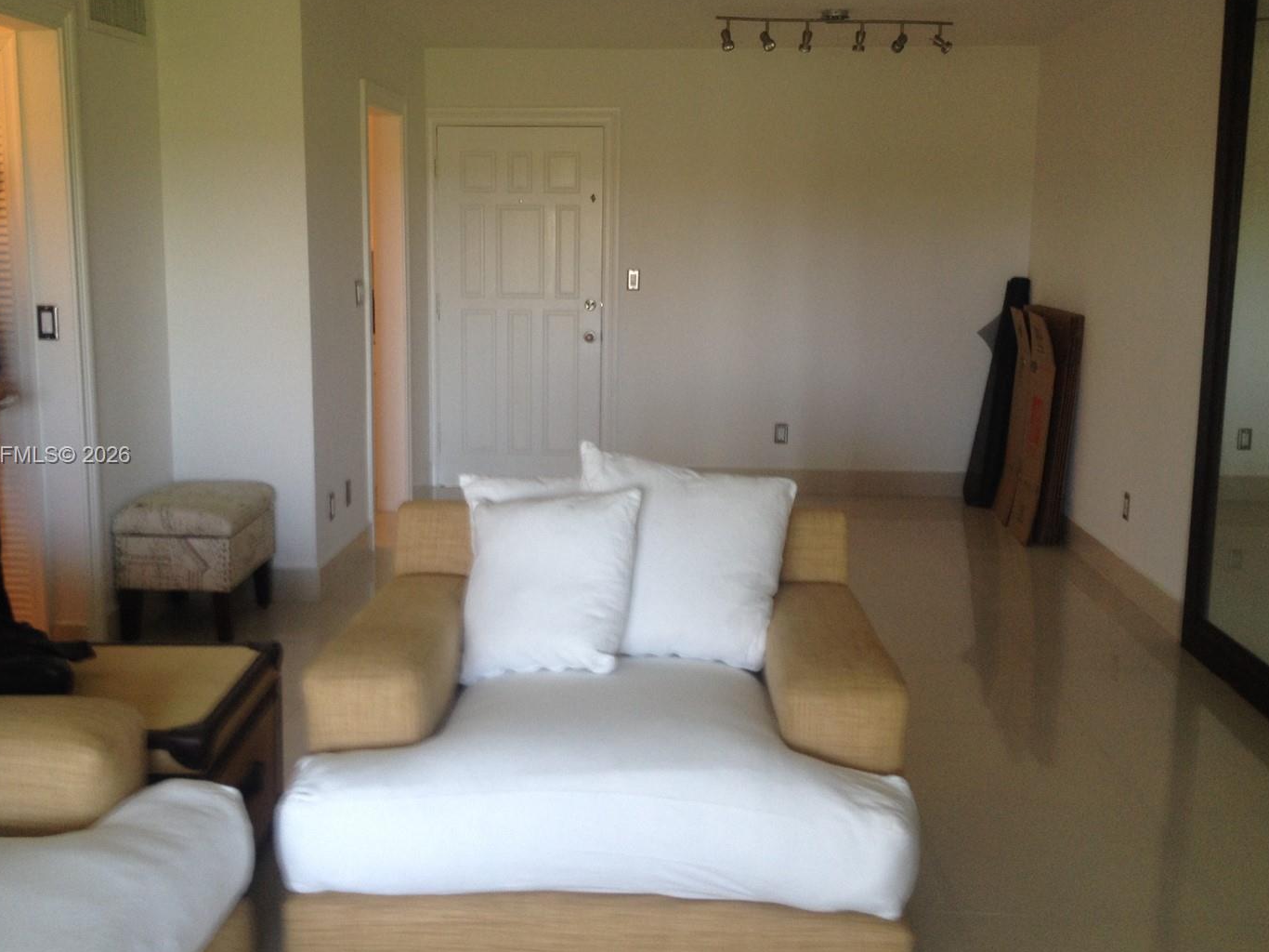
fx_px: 1503
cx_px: 584
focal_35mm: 41
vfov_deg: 35.1
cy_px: 456
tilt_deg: -14.2
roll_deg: -0.4
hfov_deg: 45.7
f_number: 2.4
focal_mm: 4.28
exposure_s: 1/24
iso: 50
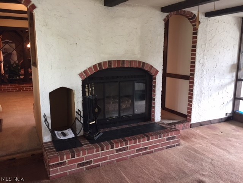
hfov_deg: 61.7
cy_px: 92
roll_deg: -0.4
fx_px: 204
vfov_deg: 48.2
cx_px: 122
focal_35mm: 29
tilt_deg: -10.7
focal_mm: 4.15
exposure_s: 1/30
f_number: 2.2
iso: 125
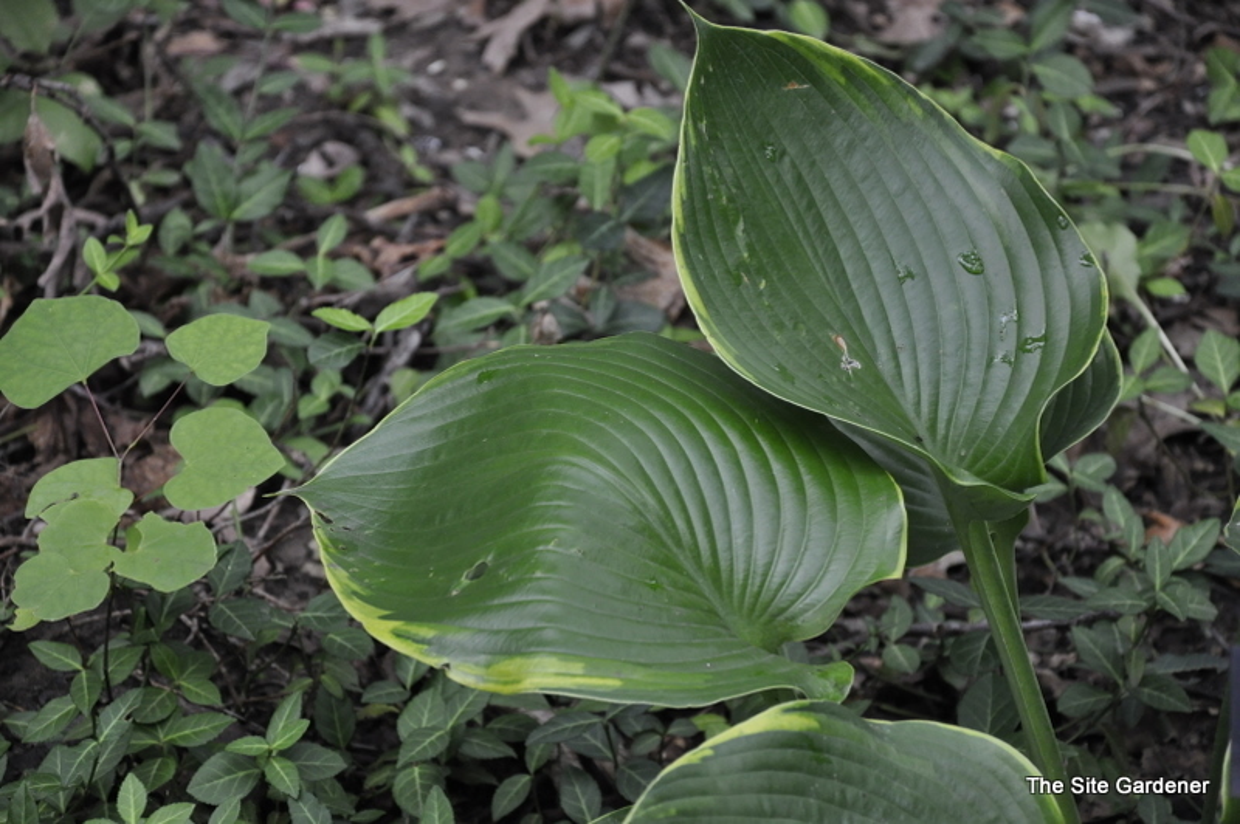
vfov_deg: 8.7
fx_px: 5420
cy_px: 412
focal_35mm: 158
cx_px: 620
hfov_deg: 13.1
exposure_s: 1/125
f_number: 5.6
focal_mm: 105
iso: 1100
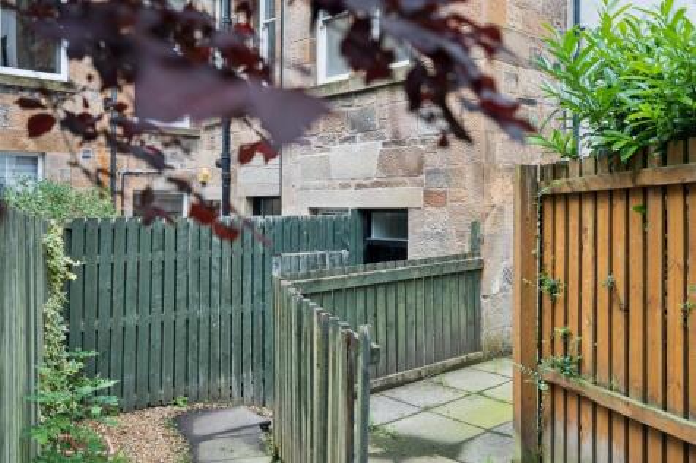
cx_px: 348
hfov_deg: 55.8
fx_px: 657
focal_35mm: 34
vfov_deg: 38.9
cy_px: 232
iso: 800
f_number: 4
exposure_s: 1/200
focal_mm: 34
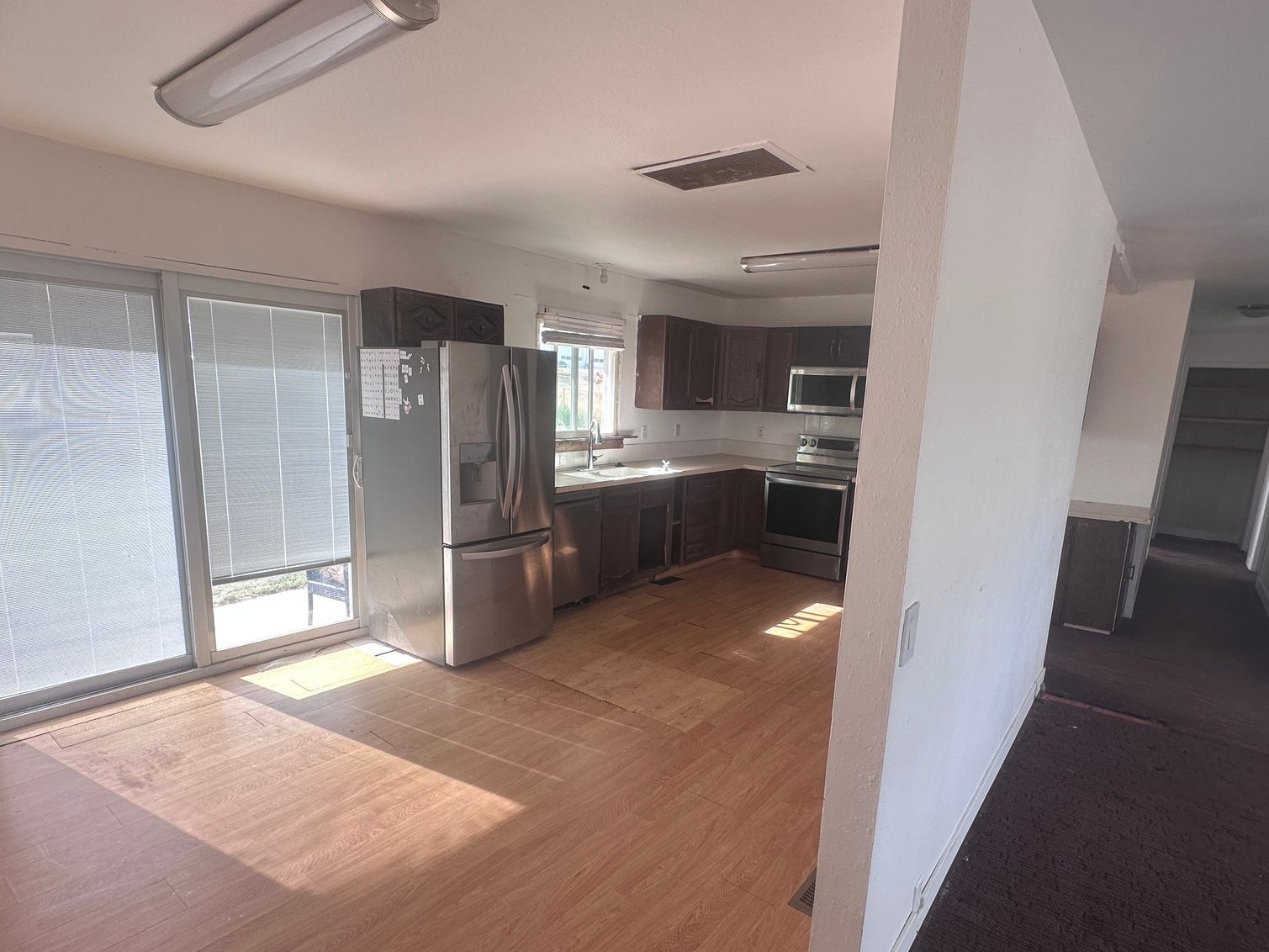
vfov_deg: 68.4
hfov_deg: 84.6
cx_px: 667
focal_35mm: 19
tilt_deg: -12.1
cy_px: 534
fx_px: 697
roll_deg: -2.3
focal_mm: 2.22
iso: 50
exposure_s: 1/99
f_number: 2.2
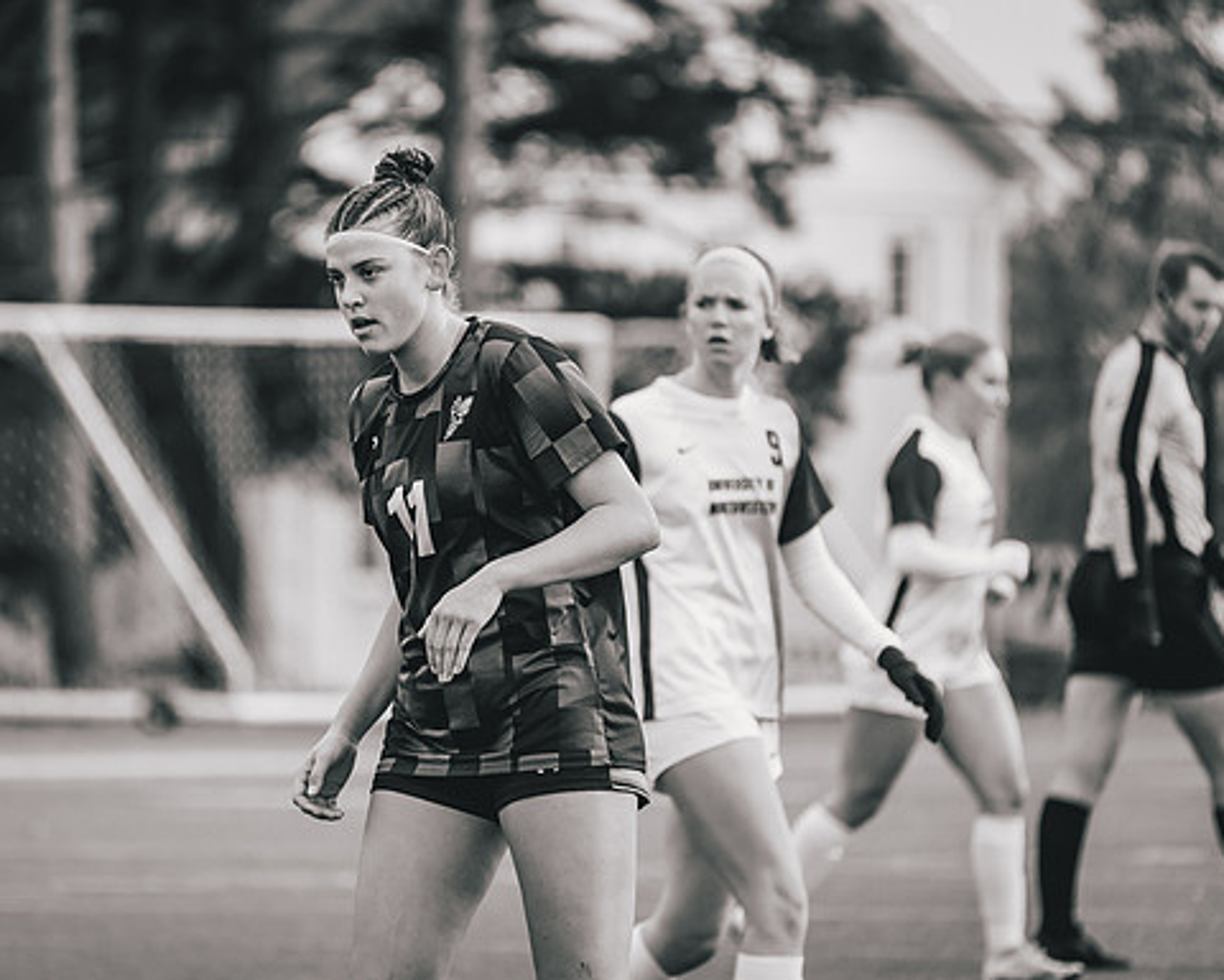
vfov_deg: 3.1
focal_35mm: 494
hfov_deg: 3.9
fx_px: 17895
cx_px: 462
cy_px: 447
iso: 800
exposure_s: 1/800
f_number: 6.3
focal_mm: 400
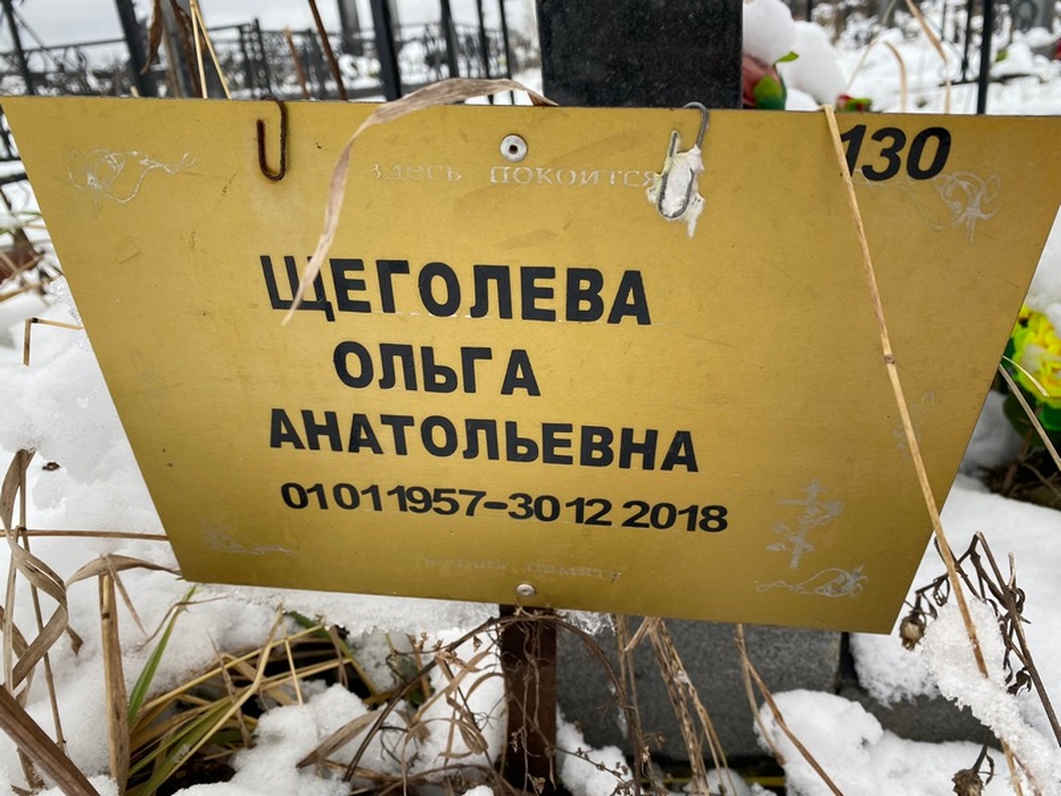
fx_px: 797
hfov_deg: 67.3
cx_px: 530
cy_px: 398
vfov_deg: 53.1
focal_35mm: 26
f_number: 1.8
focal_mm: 4.25
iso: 32
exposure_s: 1/127
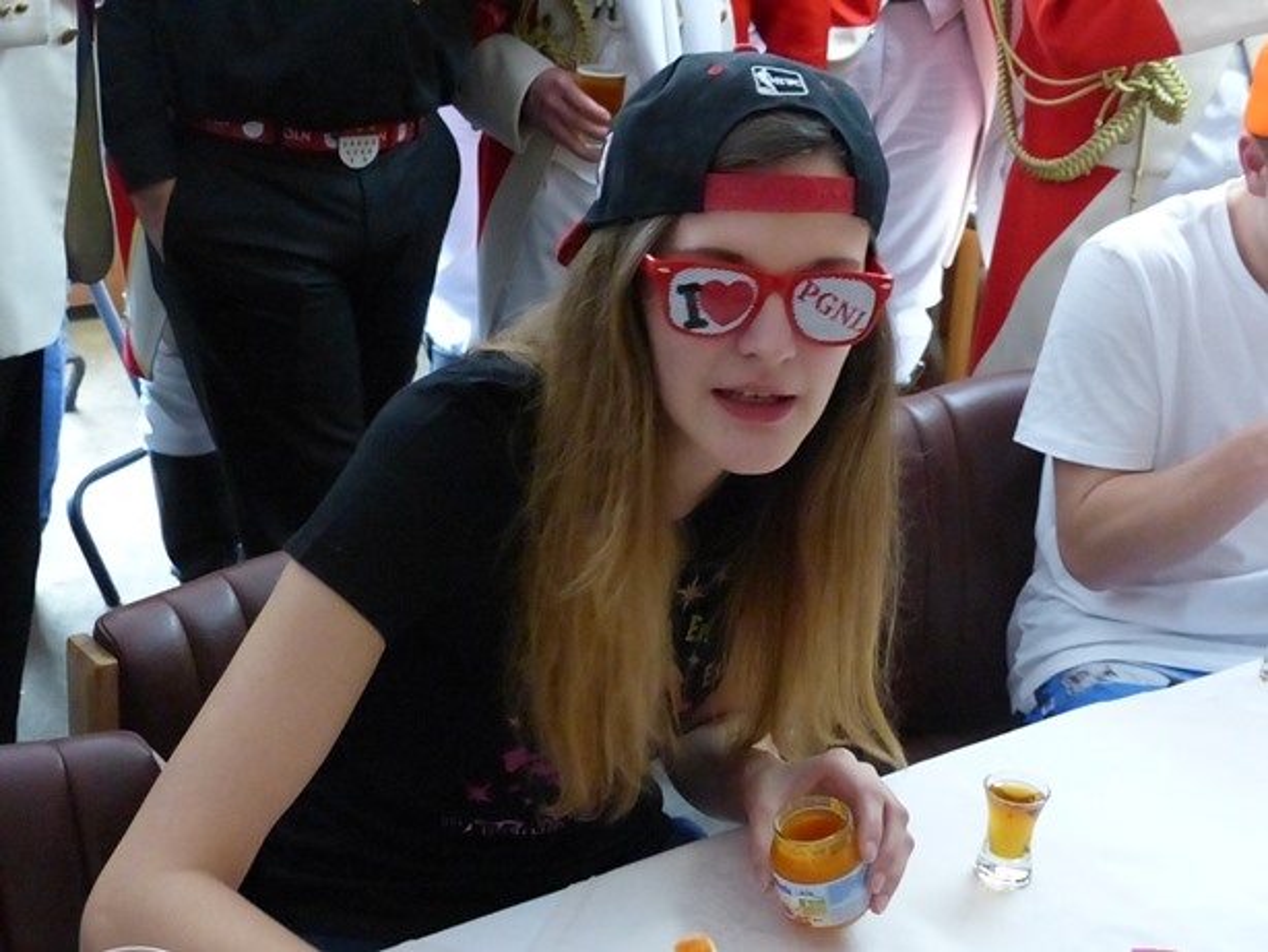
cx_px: 634
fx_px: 1906
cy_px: 476
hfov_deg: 36.8
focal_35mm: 52
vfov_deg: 28.1
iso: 1600
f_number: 2.8
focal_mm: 9.4
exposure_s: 1/60
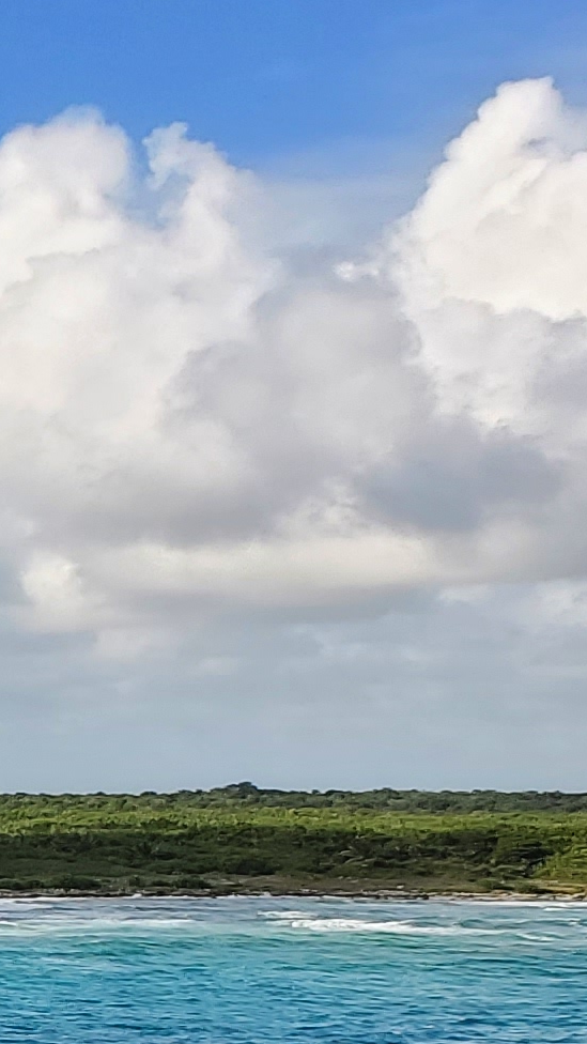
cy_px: 1154
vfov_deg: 17.7
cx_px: -942
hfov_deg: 9.1
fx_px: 3237
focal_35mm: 117
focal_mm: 4.3
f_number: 2.4
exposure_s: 1/1114
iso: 50
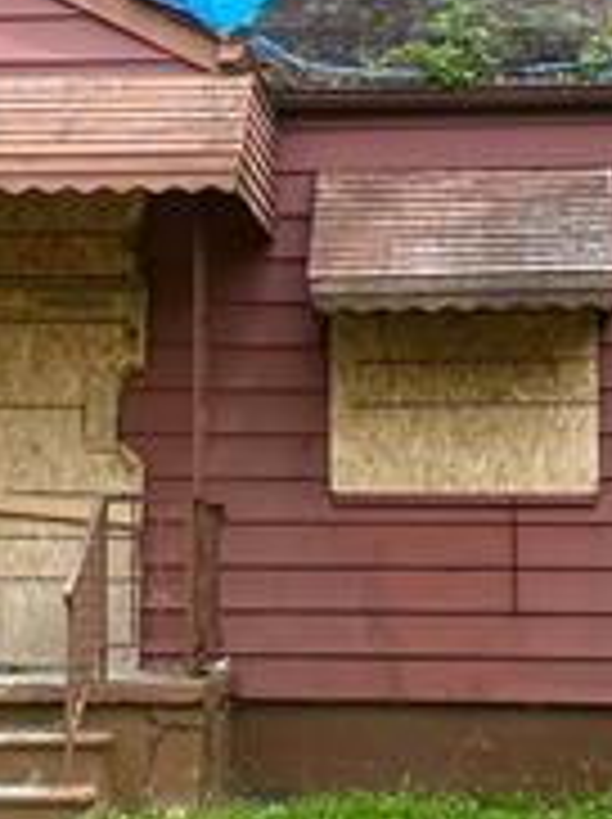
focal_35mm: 110
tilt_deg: +6.2
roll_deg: +0.0
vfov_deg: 17.9
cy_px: 360
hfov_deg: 13.4
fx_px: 2599
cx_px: 230
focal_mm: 5.7
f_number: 1.5
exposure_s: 1/1431
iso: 50
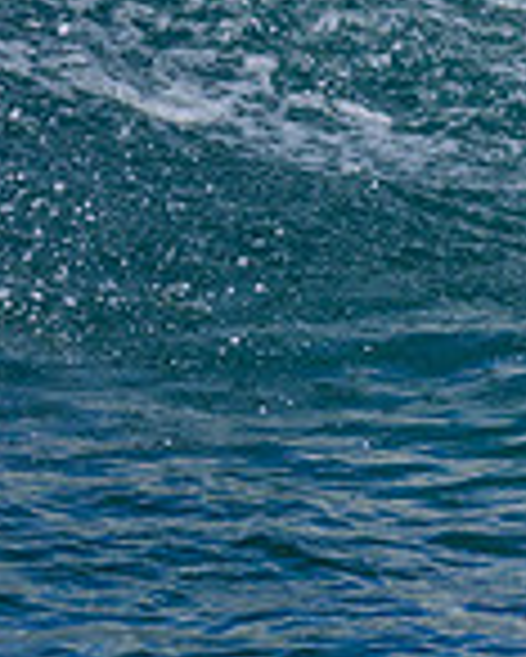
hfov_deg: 0.4
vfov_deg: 0.6
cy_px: -191
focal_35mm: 3500
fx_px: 68037
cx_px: 1310
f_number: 8
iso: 450
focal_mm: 800
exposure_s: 1/2000
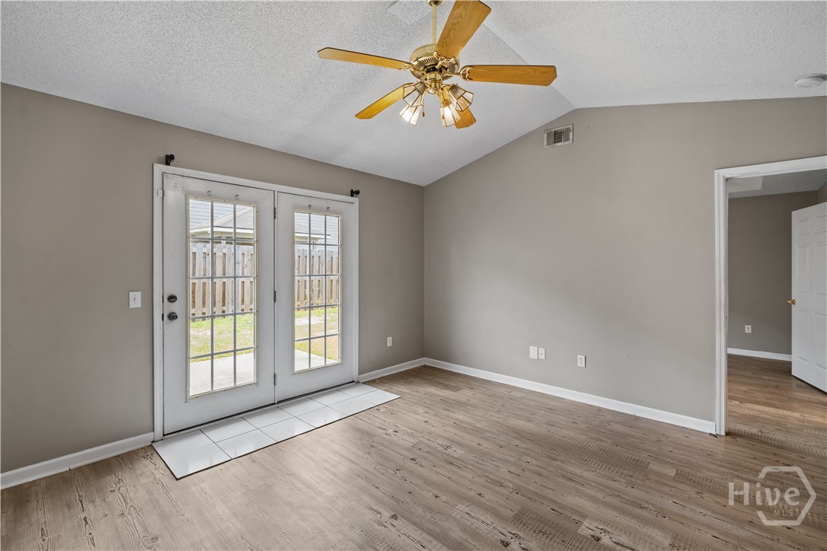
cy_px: 276
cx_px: 414
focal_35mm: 16
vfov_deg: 73.7
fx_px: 368
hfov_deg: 96.7
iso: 4000
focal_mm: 16
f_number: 8
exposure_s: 1/30
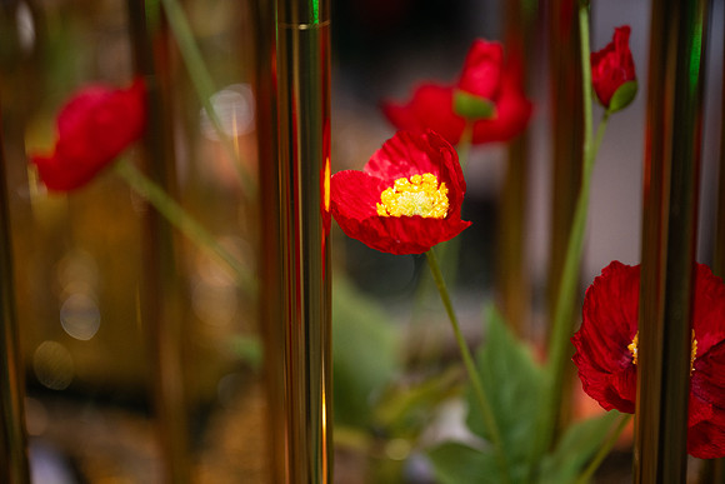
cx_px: 362
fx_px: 1410
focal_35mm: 70
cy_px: 242
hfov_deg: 28.8
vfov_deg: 19.5
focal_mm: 70
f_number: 2.8
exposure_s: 1/200
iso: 1000
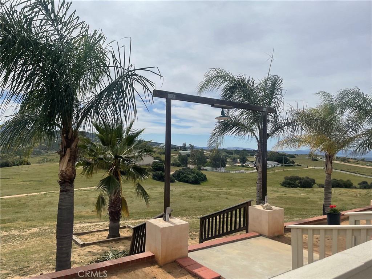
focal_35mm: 26
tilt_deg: -1.2
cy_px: 140
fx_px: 279
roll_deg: -0.4
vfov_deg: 53.1
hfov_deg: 67.3
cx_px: 186
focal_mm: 4.2
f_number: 1.6
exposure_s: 1/7299
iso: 32
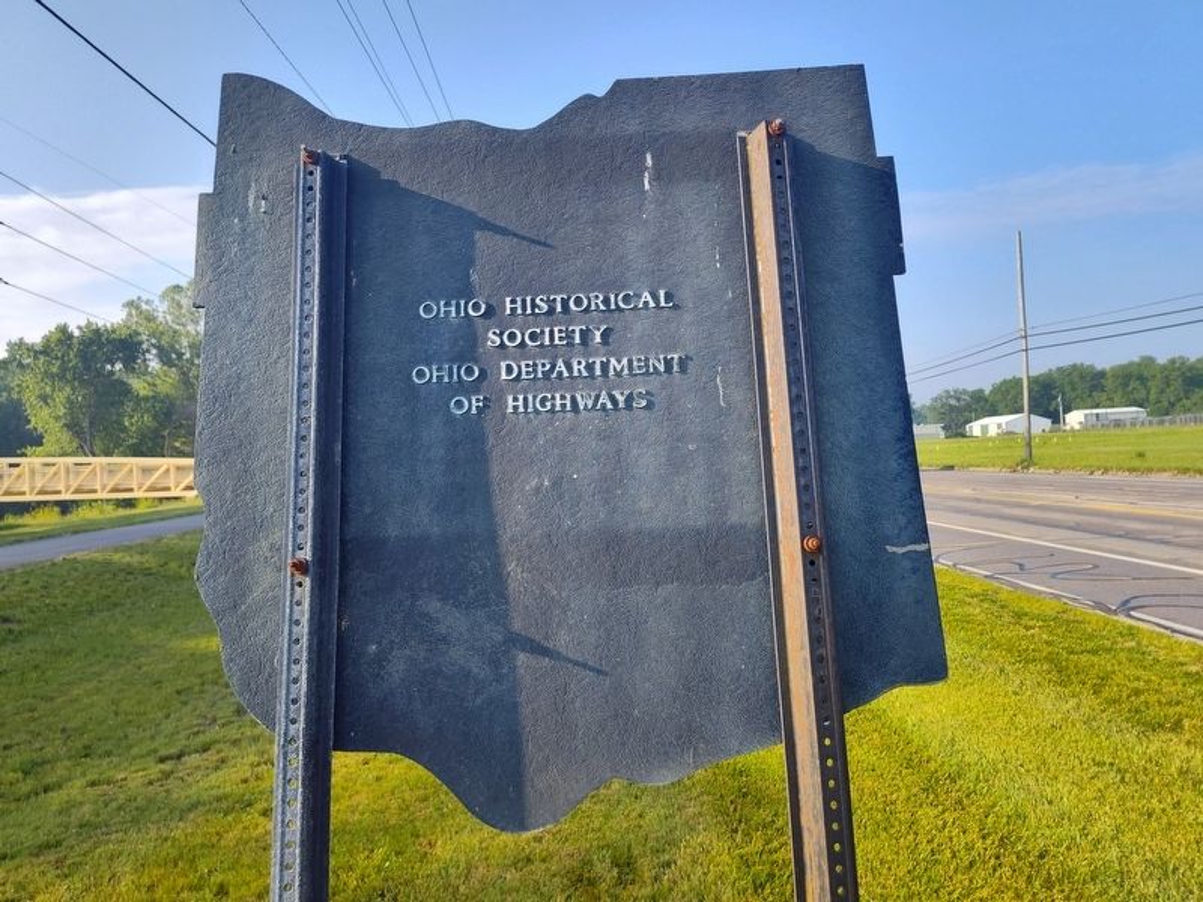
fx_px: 799
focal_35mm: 23
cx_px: 602
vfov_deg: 58.9
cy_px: 451
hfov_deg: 73.9
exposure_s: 1/912
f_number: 1.8
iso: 100
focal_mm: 5.56
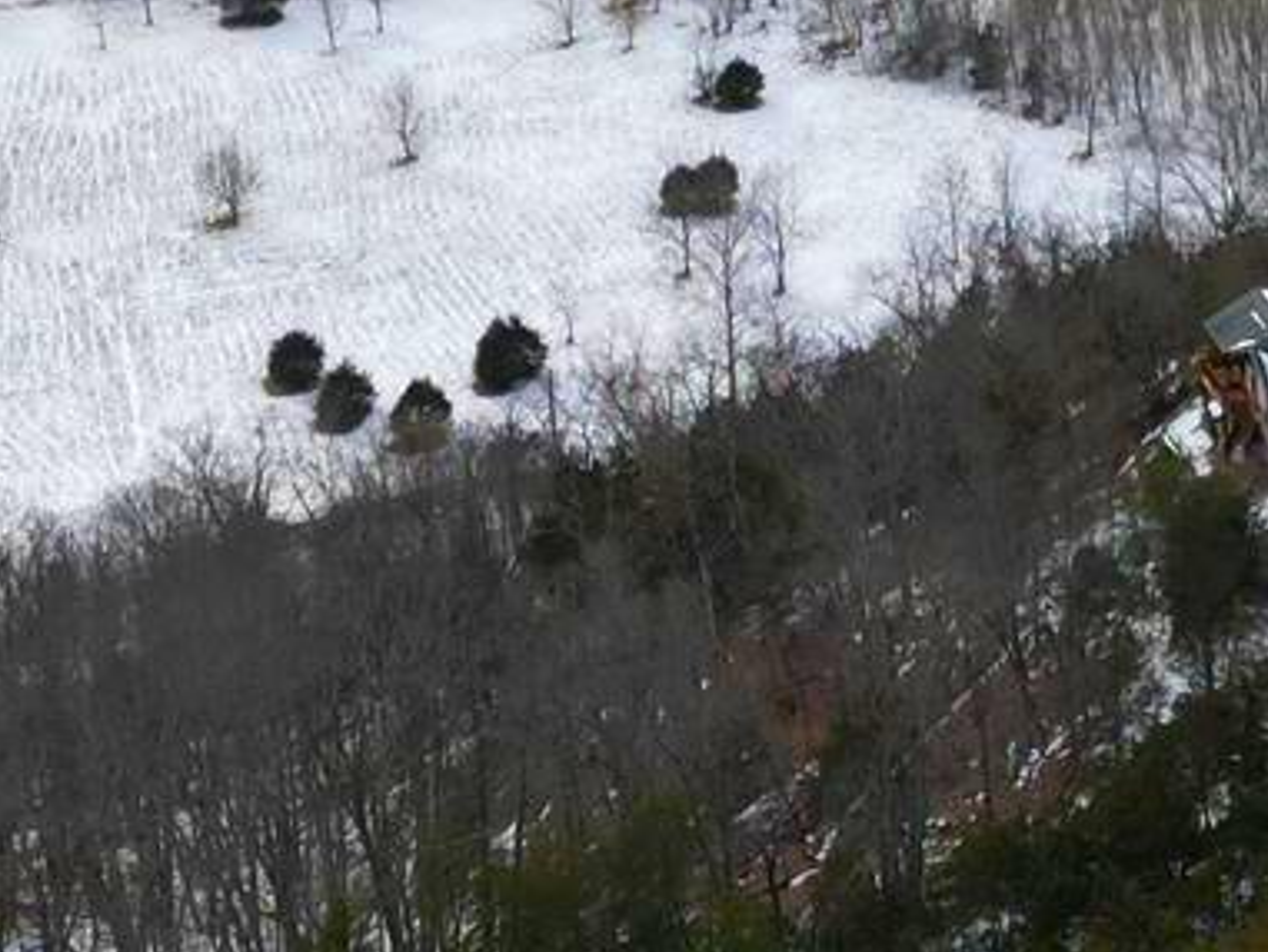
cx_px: 2017
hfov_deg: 14.1
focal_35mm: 129
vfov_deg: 11.0
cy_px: -536
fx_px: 4727
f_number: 1.7
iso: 130
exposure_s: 1/4000
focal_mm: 6.72
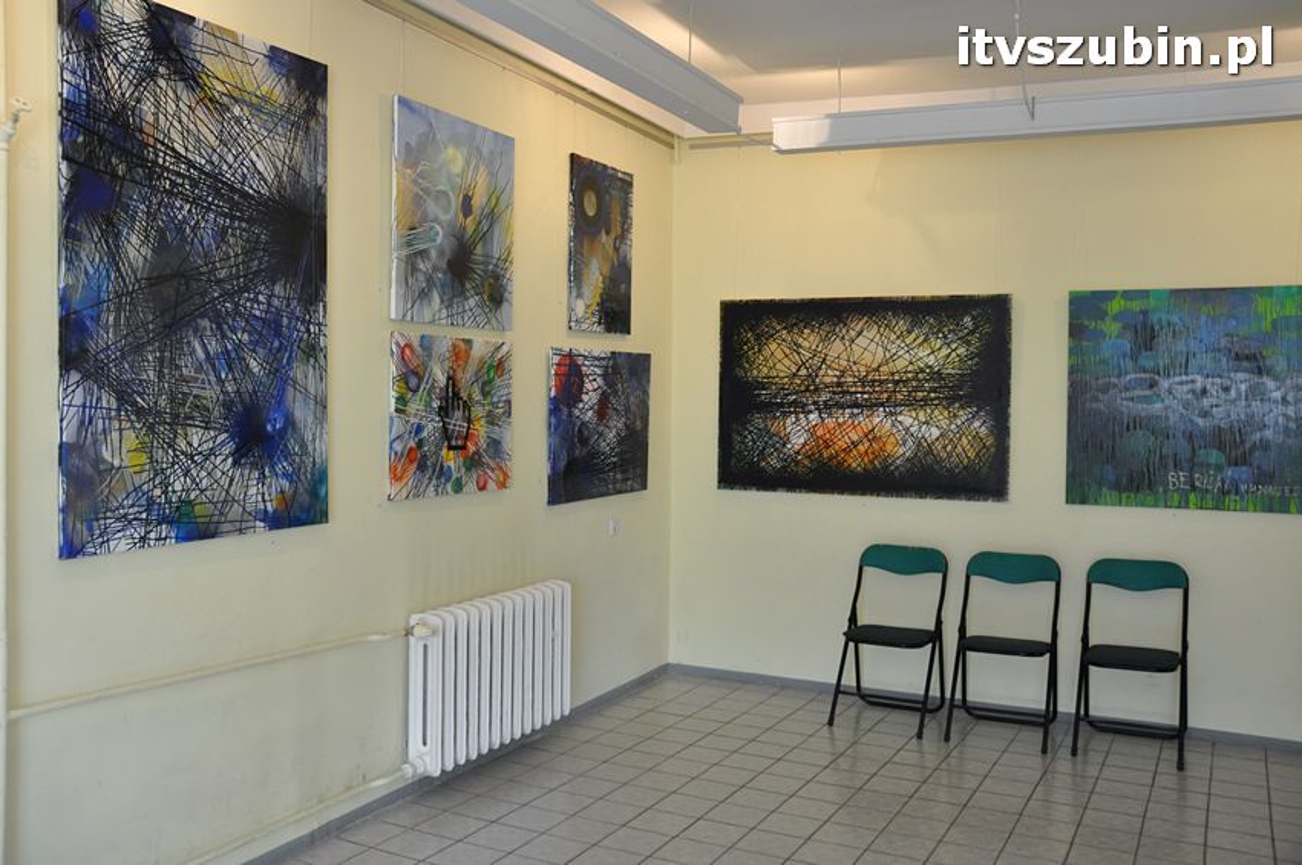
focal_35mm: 33
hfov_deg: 57.3
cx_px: 651
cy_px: 432
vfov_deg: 39.9
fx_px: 1192
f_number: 5
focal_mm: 22
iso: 1000
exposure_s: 1/100
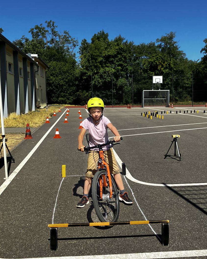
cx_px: 110
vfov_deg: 46.7
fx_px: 299
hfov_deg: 38.2
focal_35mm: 39
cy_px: 109
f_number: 1.8
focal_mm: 3.99
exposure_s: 1/2315
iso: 32
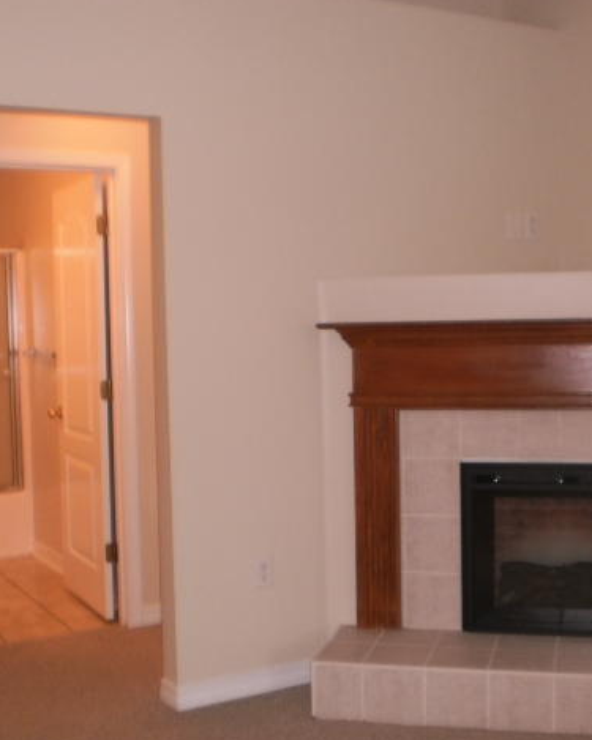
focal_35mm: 48
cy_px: 371
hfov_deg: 31.3
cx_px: 376
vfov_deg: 38.8
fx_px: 1052
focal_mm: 6.3
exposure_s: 1/30
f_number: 3.1
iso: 125
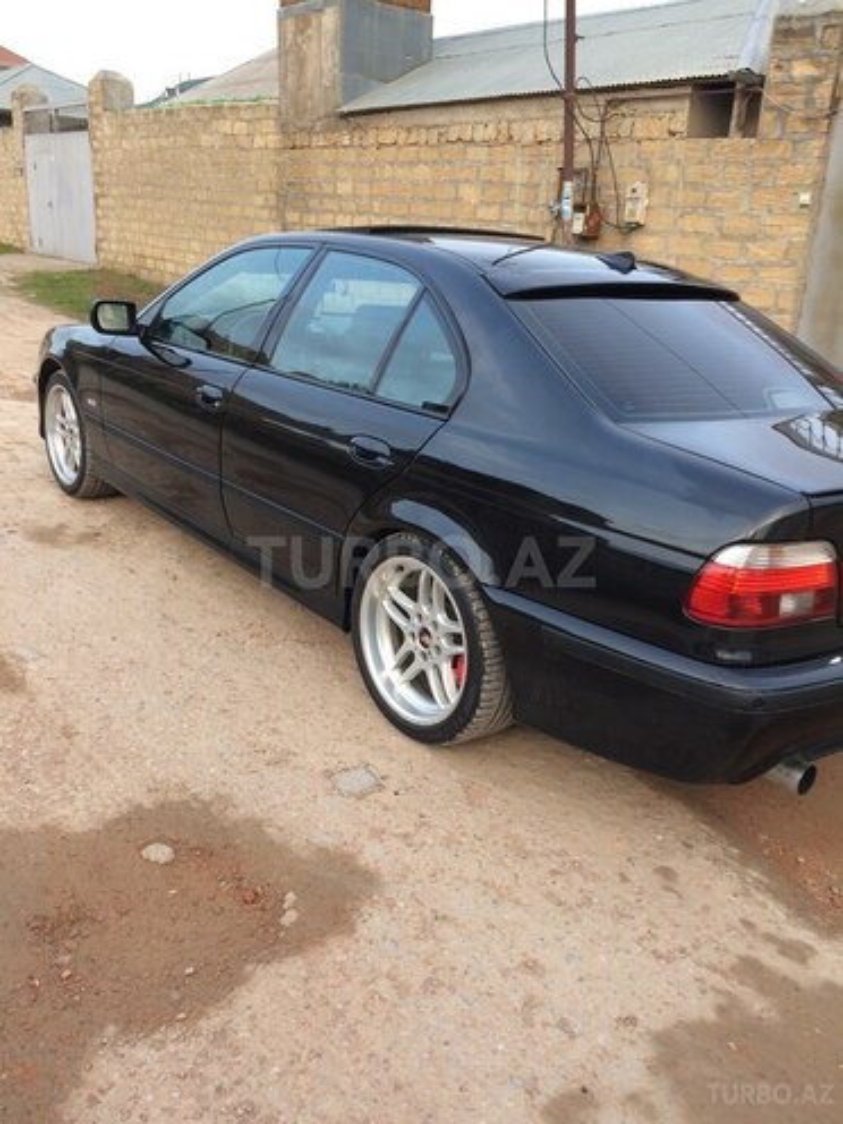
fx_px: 942
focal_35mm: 29
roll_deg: -1.4
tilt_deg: -20.3
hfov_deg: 48.2
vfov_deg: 61.7
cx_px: 422
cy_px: 562
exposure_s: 1/50
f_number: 2.2
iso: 40
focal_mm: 4.15
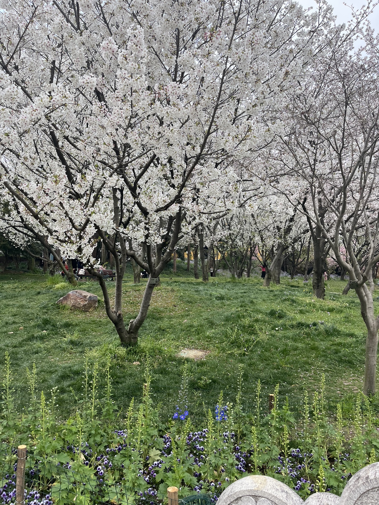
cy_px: 252
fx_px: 380
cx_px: 190
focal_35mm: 26
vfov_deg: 67.3
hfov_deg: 53.1
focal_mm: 5.1
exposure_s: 1/1212
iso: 50
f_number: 1.6
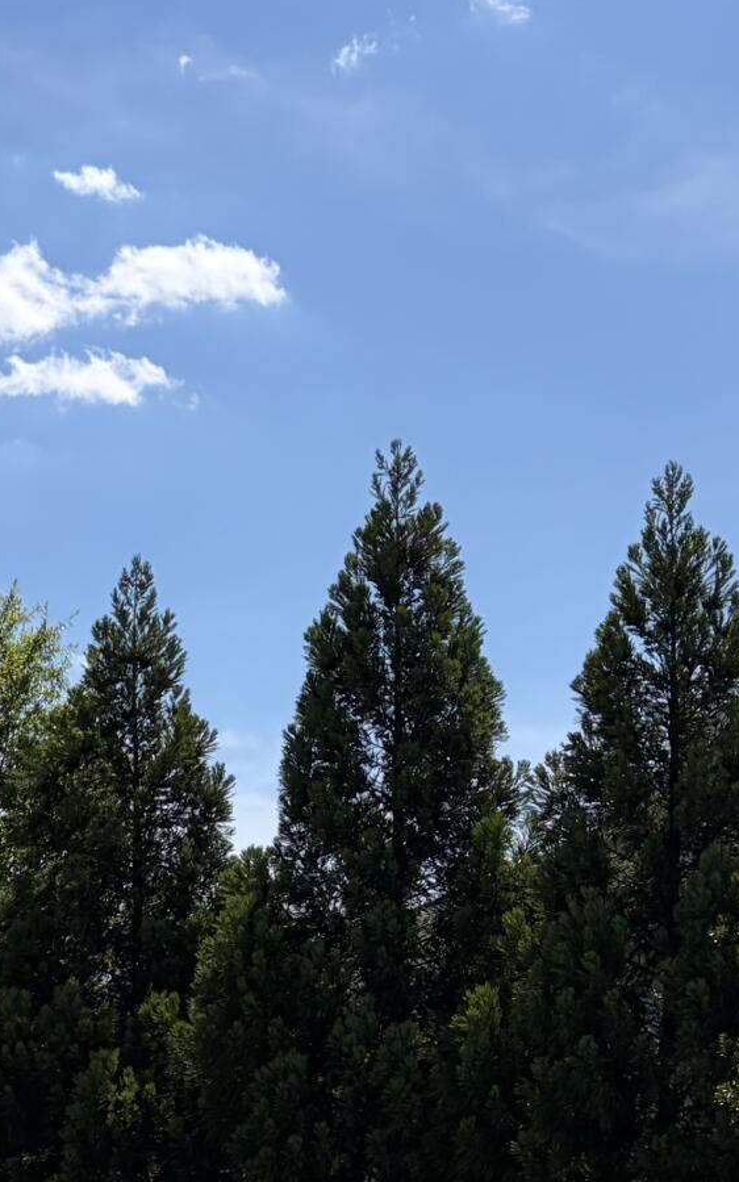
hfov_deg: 13.5
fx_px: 2964
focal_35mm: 92
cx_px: -314
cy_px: 1379
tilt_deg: -0.3
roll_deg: +0.6
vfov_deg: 21.1
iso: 64
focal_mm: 5.96
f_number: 1.6
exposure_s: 1/7813
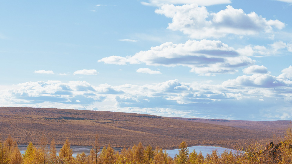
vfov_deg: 15.1
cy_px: 145
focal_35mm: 79
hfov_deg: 26.6
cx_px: 213
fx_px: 612
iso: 100
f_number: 5.6
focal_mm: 31
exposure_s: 1/800
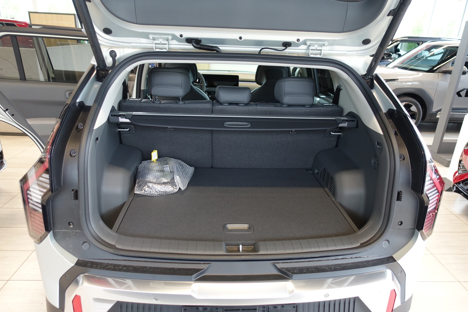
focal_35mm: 24
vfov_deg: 53.1
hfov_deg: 73.7
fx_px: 312
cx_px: 234
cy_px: 156
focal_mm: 8.8
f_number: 1.8
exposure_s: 1/30
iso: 200
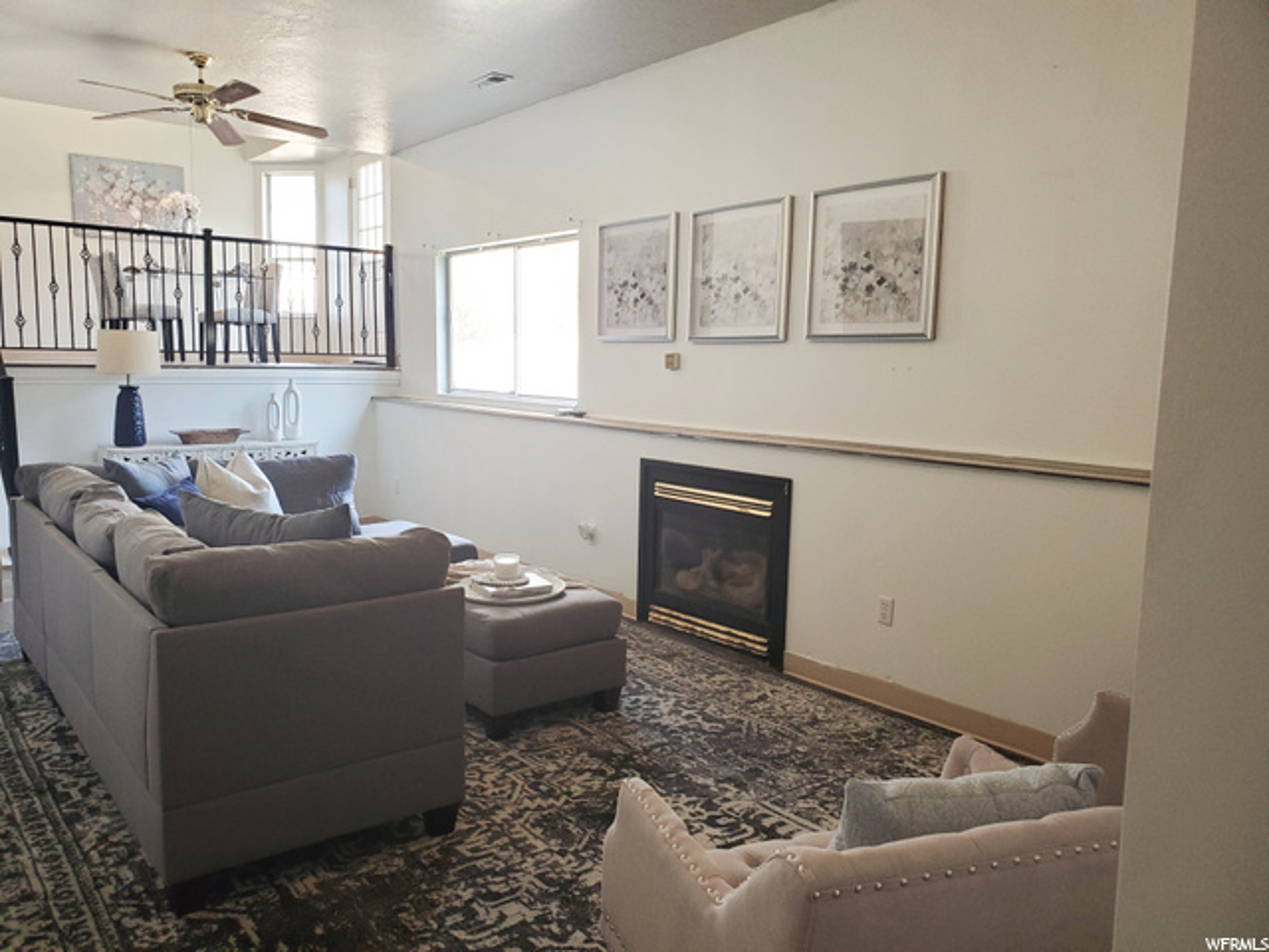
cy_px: 476
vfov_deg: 53.1
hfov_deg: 67.3
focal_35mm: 26
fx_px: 953
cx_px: 634
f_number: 2.4
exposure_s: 1/59.2
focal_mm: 4.3
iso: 250
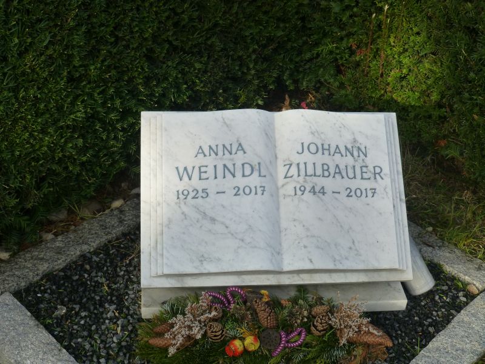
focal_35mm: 51
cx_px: 242
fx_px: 715
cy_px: 182
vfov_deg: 28.6
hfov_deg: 37.5
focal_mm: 9
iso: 160
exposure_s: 1/500
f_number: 4.4
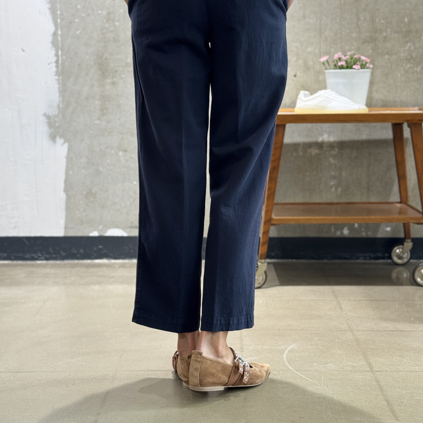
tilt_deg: -6.4
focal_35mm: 57
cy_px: 169
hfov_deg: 30.0
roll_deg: +0.2
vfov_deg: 30.0
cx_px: 211
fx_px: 788
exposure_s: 1/50
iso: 50
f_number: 1.78
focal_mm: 6.76
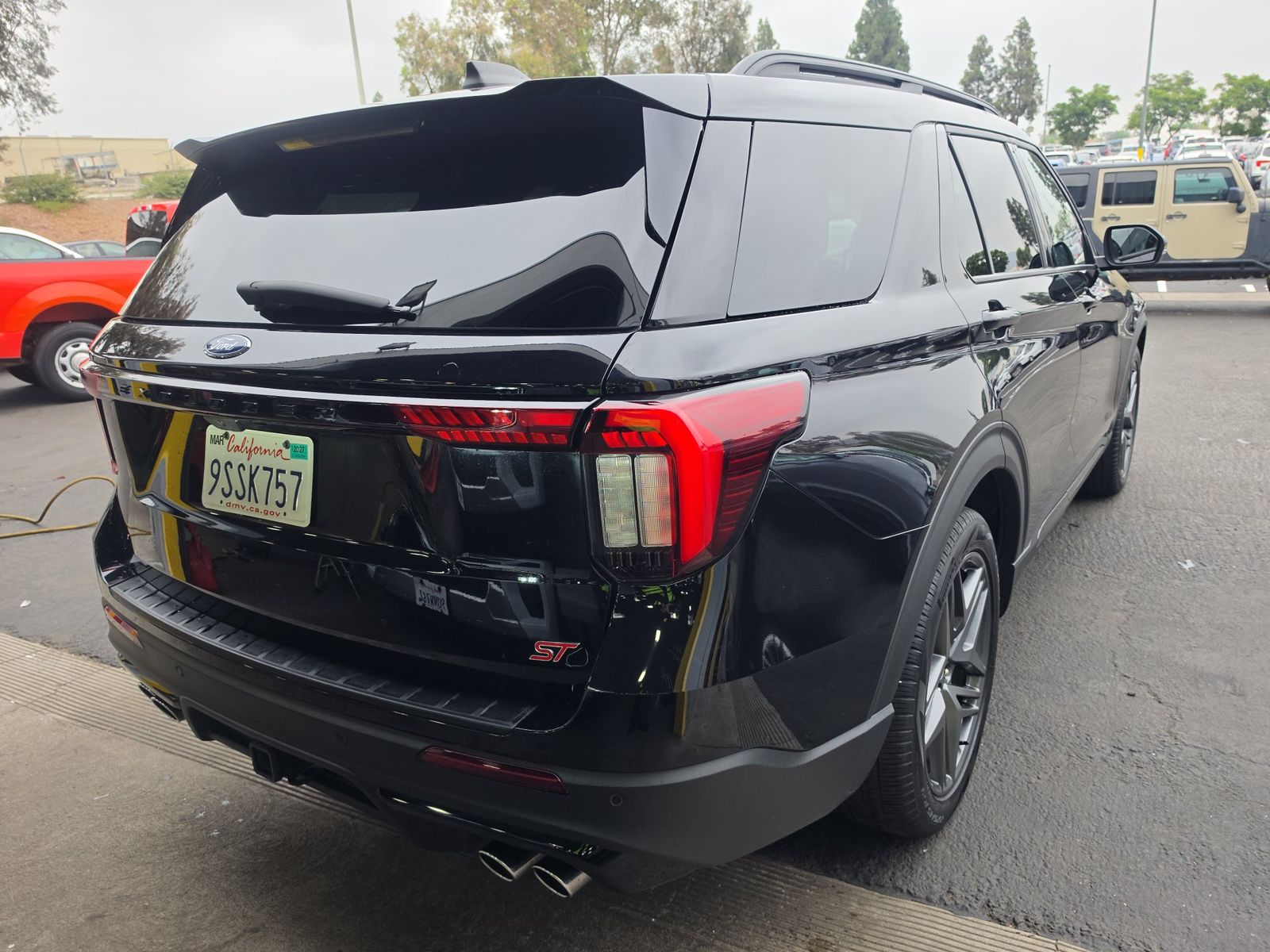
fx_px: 844
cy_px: 476
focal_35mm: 23
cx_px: 635
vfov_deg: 58.9
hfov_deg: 73.9
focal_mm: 6.5
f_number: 1.4
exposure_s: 1/182
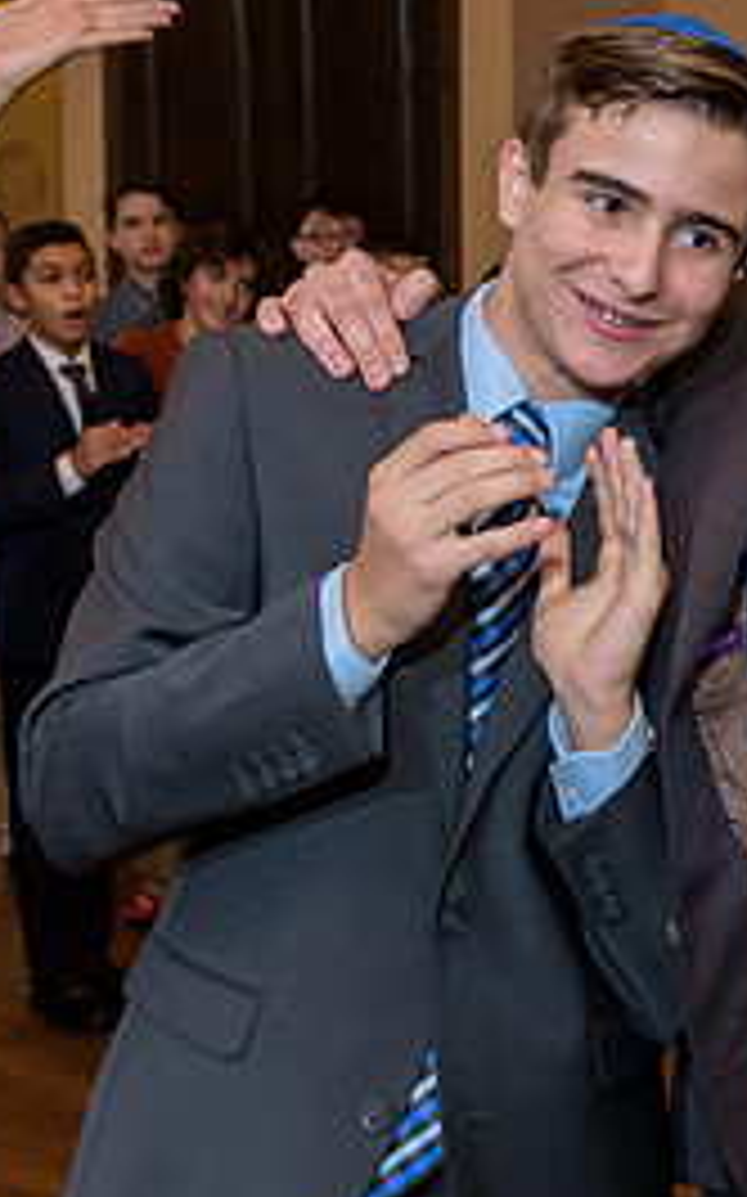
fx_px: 2250
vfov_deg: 29.6
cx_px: 954
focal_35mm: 69
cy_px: 398
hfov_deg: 17.7
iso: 1600
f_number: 3.2
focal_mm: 31
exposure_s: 1/125
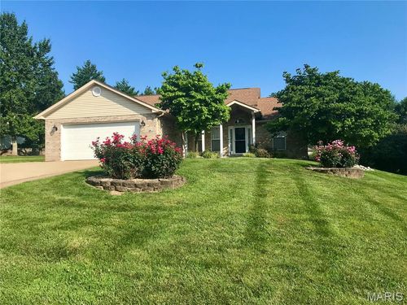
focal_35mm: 28
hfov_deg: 63.4
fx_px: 329
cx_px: 204
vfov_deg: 49.7
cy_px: 152
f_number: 1.8
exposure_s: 1/2083
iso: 20
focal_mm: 3.99
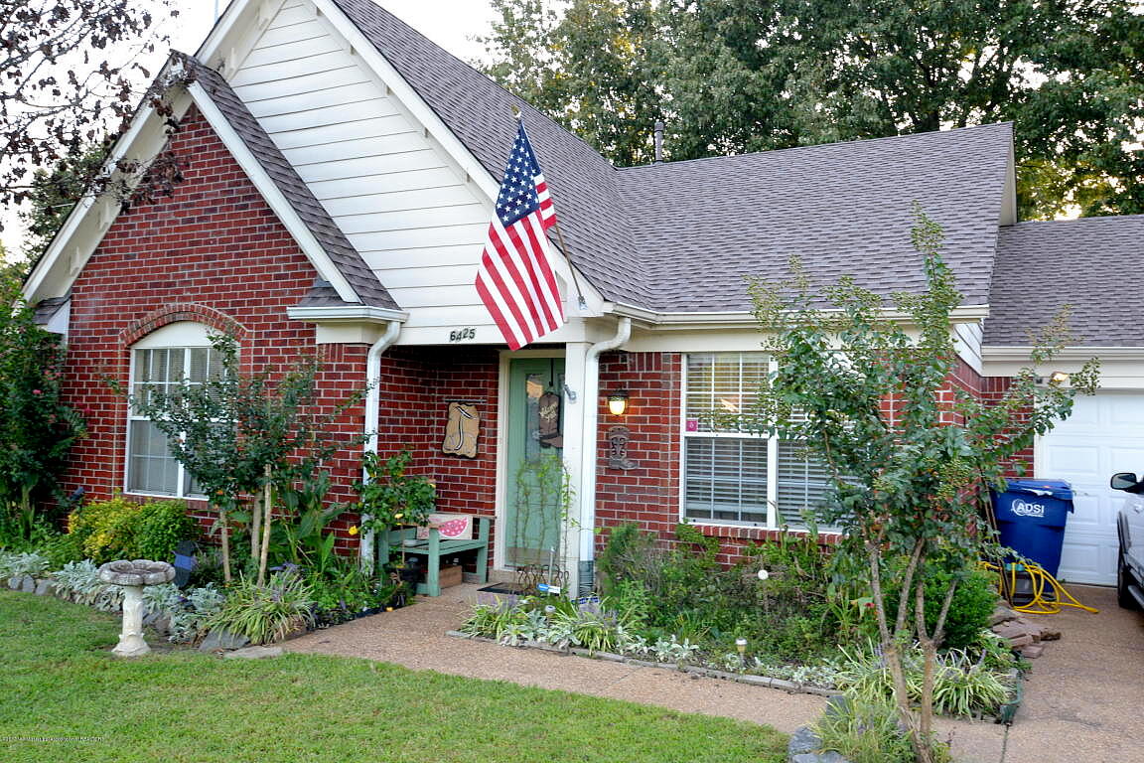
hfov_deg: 61.9
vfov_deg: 43.6
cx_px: 572
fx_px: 953
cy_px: 382
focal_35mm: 30
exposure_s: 1/60
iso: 400
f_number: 6.3
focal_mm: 20
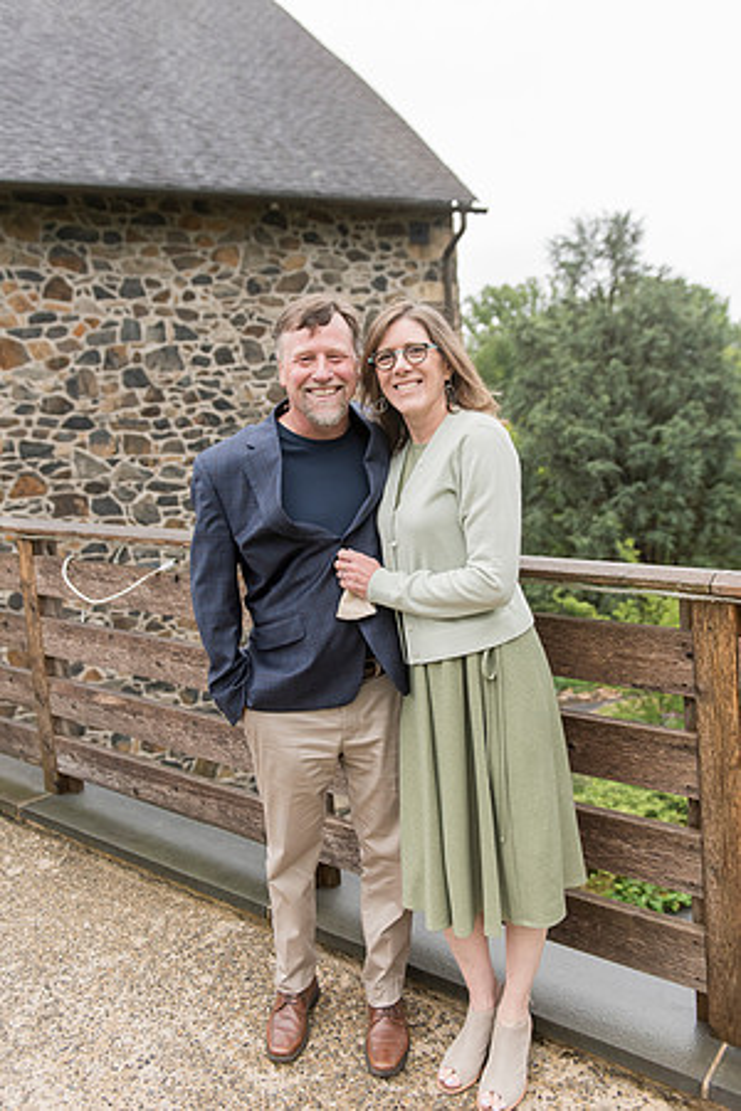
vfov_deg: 60.3
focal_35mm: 31
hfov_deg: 42.3
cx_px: 370
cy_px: 556
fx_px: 957
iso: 1000
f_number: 3.2
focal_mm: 31
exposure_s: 1/2000
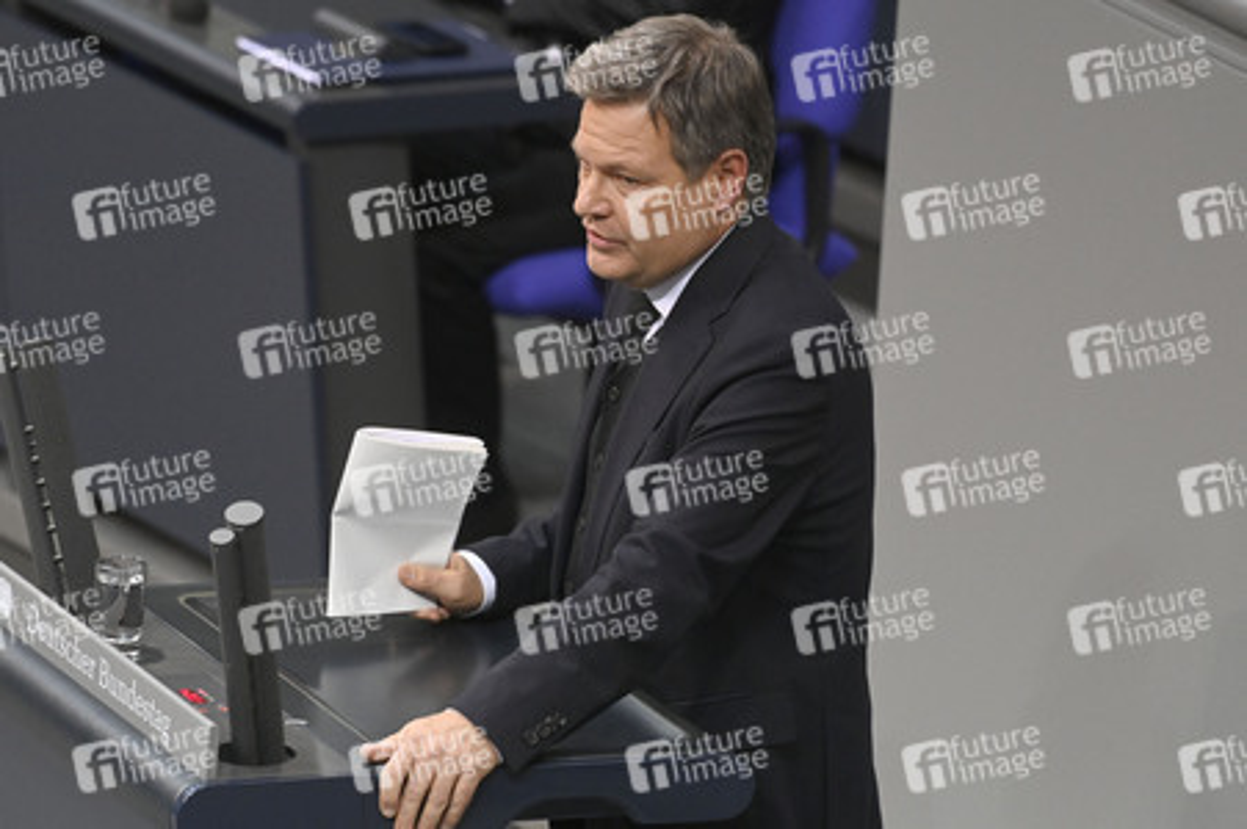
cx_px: 624
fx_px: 13153
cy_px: 414
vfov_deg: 3.6
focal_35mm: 380
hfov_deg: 5.4
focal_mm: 380
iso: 10000
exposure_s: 1/400
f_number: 5.6
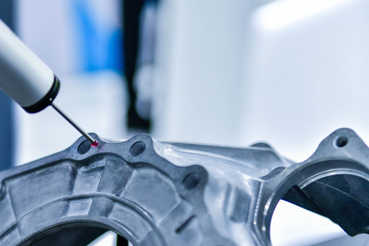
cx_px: 144
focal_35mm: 88
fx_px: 902
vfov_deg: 15.5
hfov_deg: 23.1
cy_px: 135
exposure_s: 1/125
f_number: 2.8
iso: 400
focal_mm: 70
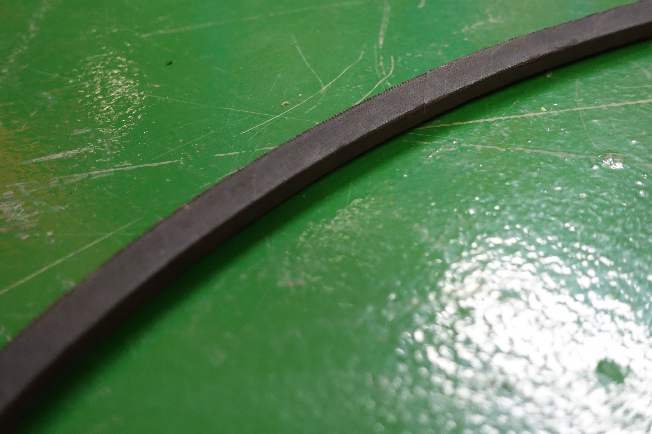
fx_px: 869
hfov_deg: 41.1
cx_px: 326
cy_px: 217
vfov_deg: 28.1
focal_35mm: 48
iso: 800
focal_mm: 17.7
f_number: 2.8
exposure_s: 1/15
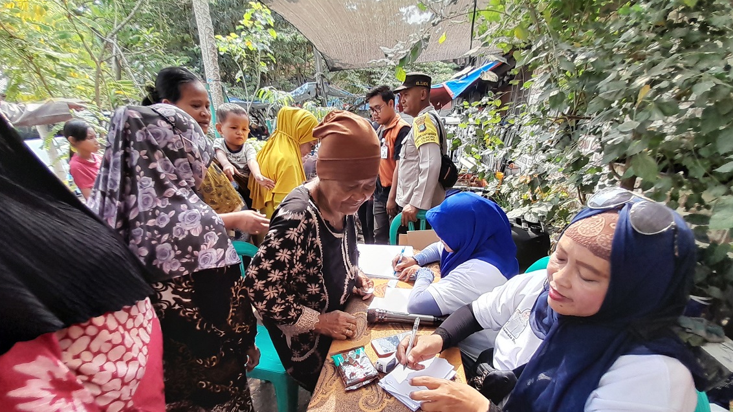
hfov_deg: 103.0
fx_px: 292
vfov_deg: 69.8
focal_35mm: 15
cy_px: 247
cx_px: 368
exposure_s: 1/100
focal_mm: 1.13
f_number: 2.2
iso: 40
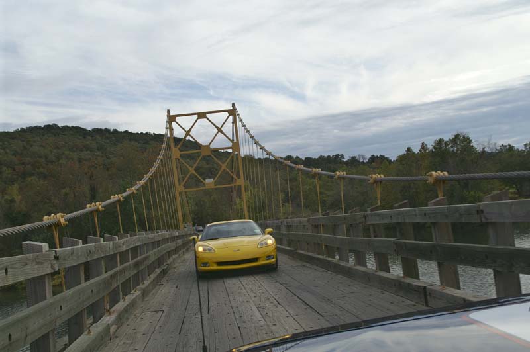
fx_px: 530
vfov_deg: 36.8
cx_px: 265
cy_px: 176
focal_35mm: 36
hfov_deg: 53.2
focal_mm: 24
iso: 100
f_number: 8
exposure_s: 1/250
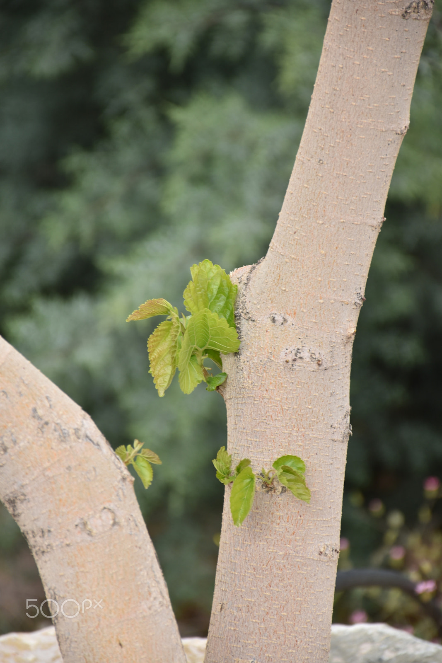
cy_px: 332
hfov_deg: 6.5
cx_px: 221
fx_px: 3866
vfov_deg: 9.8
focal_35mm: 210
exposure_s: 1/200
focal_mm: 140
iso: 160
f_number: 5.6
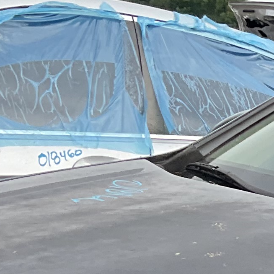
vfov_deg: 10.6
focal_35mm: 158
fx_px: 1415
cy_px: 439
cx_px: 564
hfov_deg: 10.2
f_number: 1.8
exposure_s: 1/627
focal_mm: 3
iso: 16
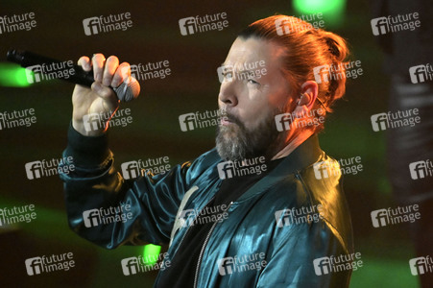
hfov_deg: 5.0
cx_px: 216
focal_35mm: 410
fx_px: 4928
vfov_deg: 3.3
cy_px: 144
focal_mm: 410
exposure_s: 1/500
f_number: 5.6
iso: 12800
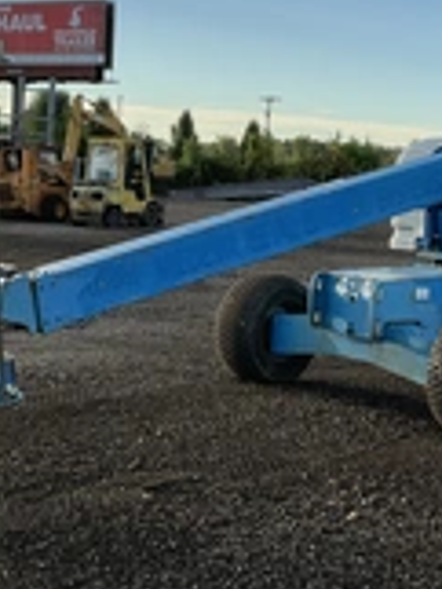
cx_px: 183
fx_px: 1224
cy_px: 230
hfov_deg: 20.4
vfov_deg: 26.9
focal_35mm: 72
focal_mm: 3
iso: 25
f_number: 1.8
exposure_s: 1/944
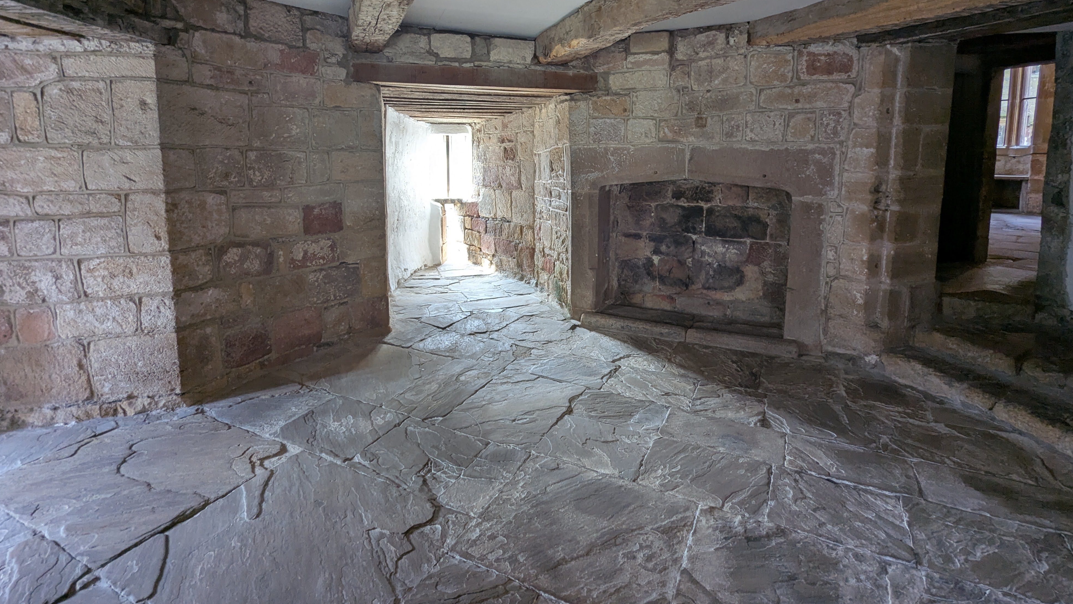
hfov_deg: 92.7
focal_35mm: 18
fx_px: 512
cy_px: 215
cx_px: 543
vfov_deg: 59.9
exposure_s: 1/25
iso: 74
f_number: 2.2
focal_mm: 2.35
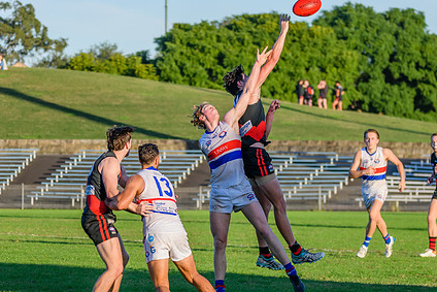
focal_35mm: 251
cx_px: 275
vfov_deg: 5.5
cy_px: 175
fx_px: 3048
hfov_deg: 8.2
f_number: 5.6
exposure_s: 1/2000
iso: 800
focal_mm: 150
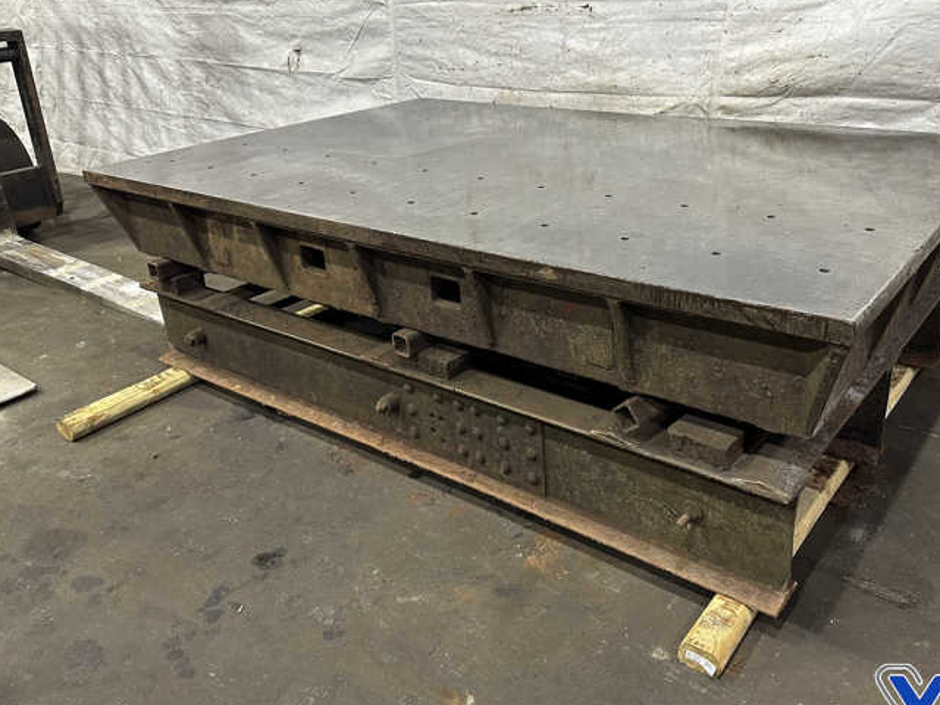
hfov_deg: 59.6
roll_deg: +1.4
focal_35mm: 30
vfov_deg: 46.8
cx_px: 546
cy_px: 339
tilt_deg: -24.0
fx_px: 815
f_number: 1.78
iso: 250
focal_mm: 6.86
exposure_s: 1/60
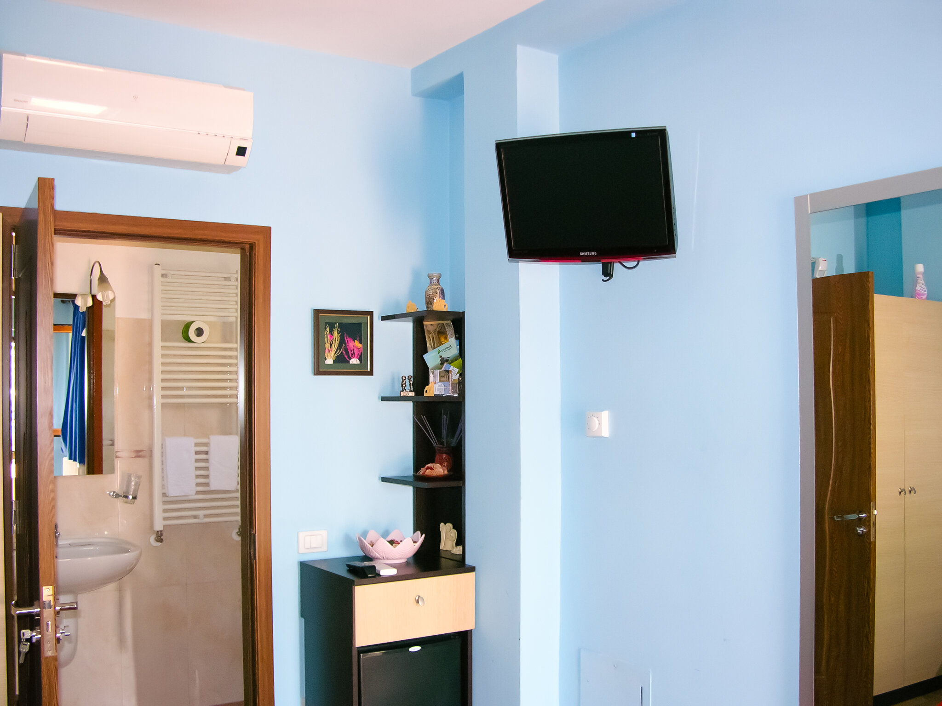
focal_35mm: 35
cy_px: 353
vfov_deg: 40.7
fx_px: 952
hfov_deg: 52.6
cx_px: 471
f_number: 2.8
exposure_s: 1/60.1
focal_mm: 8.9
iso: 200
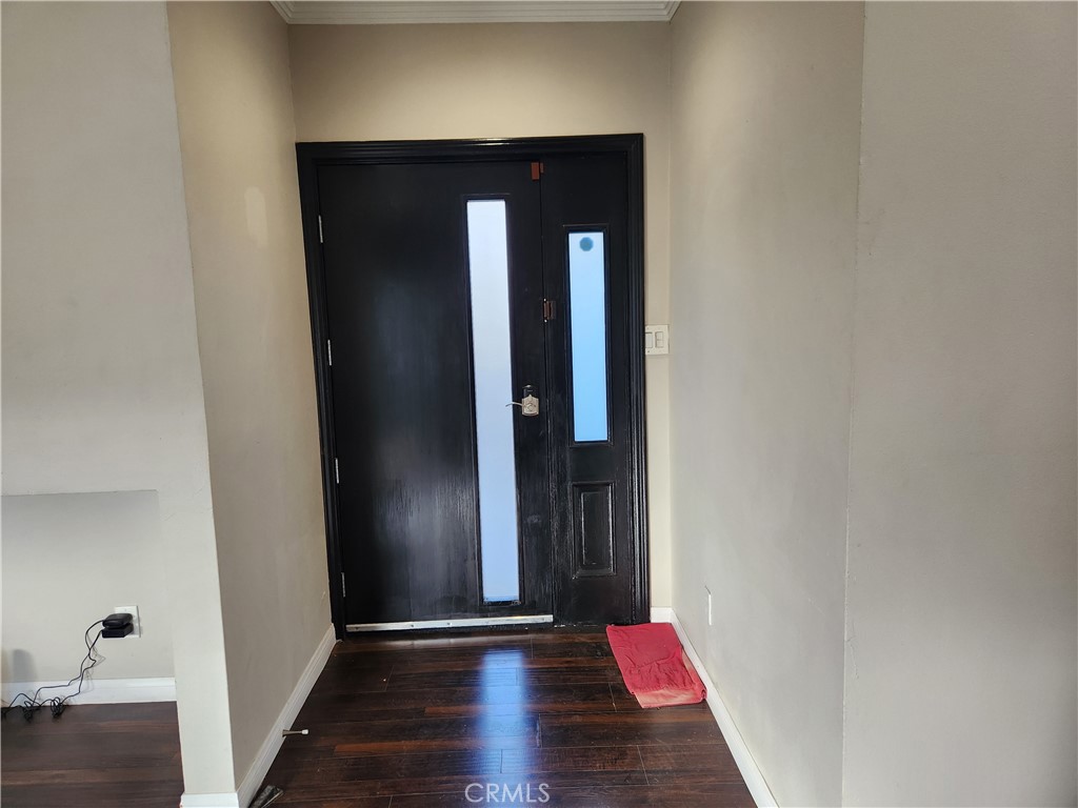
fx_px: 716
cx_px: 539
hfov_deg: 73.9
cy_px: 404
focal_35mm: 23
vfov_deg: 58.9
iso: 125
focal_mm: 5.4
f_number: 1.8
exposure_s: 1/180
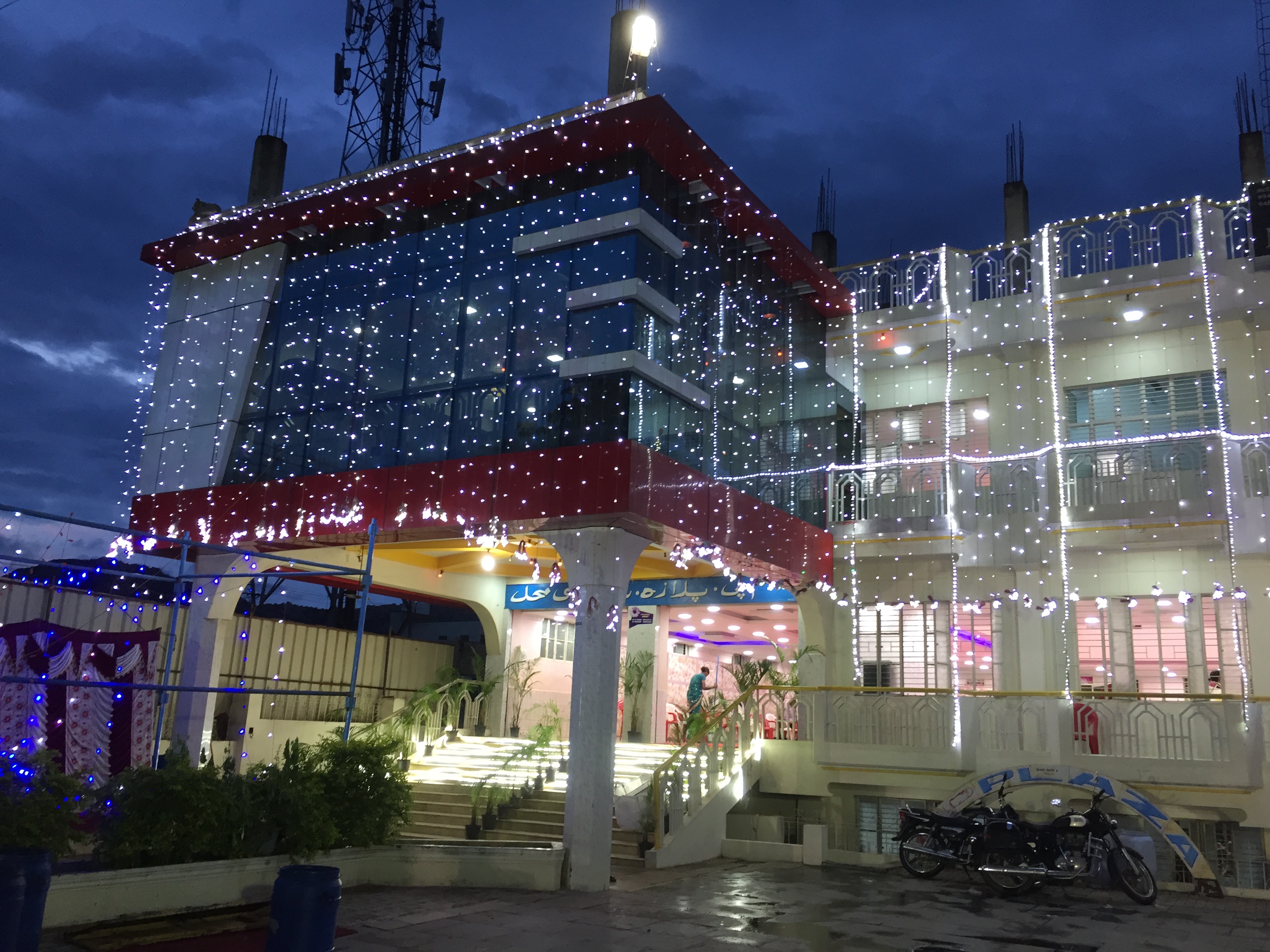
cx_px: 635
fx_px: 1064
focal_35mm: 29
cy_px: 476
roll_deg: -3.3
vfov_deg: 48.2
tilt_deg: +14.6
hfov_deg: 61.7
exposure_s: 1/33
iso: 100
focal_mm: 4.15
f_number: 2.2
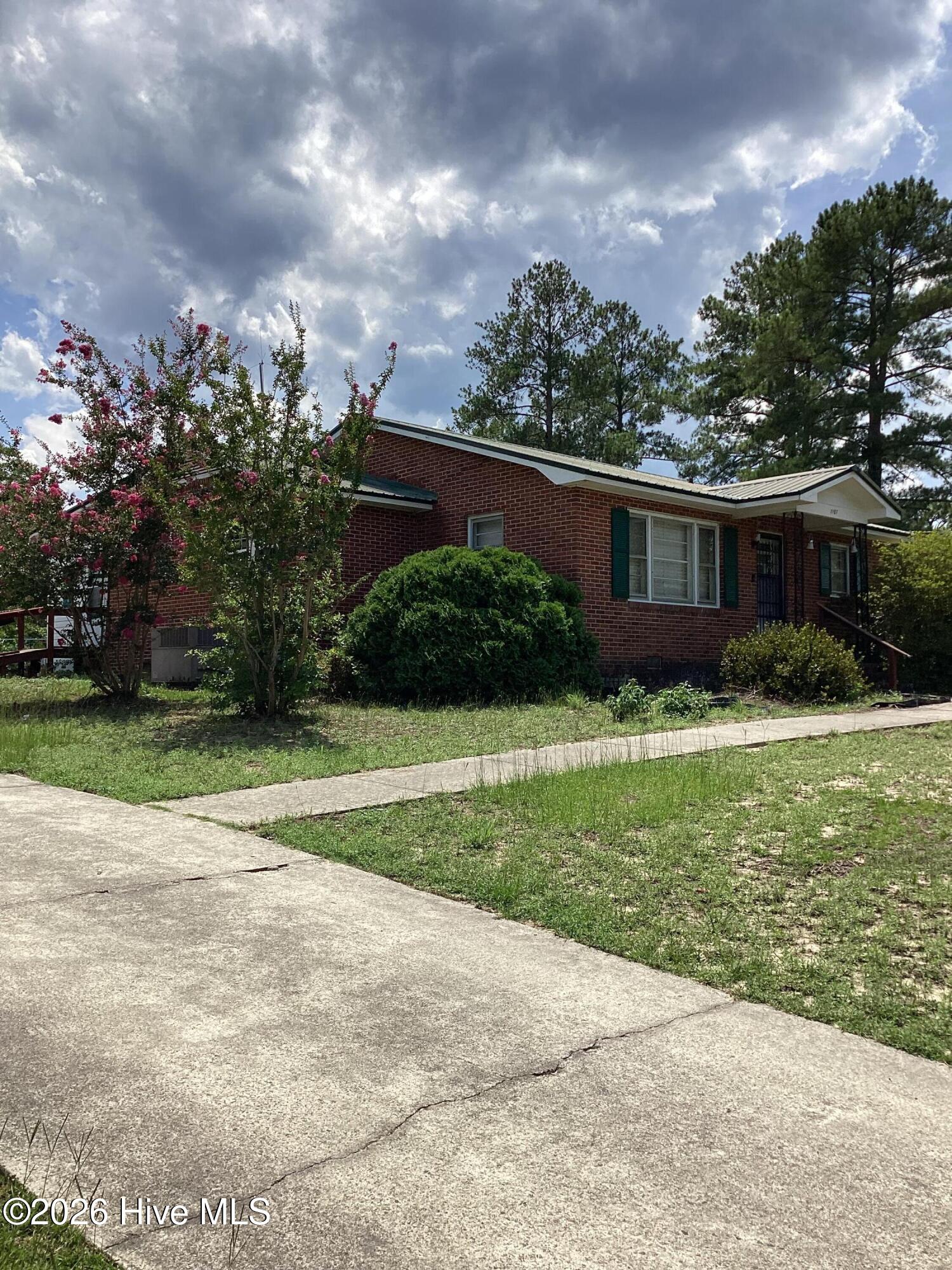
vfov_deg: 58.4
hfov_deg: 45.4
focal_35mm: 31
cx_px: 476
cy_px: 635
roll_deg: -0.8
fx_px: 1137
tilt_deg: +0.3
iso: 25
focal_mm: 3.3
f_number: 2.4
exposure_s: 1/1988
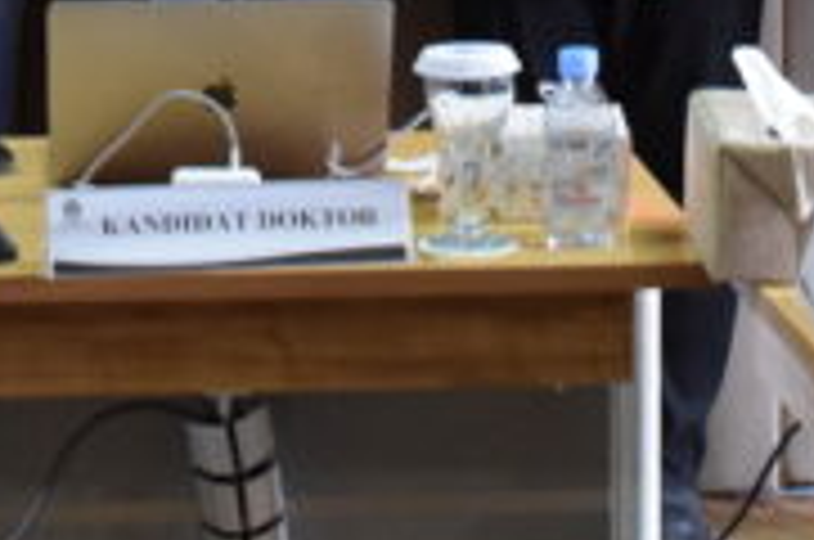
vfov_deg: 8.7
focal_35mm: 153
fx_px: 3453
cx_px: 346
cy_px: -342
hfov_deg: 13.4
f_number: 6.3
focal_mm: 24
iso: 2000
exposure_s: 1/40
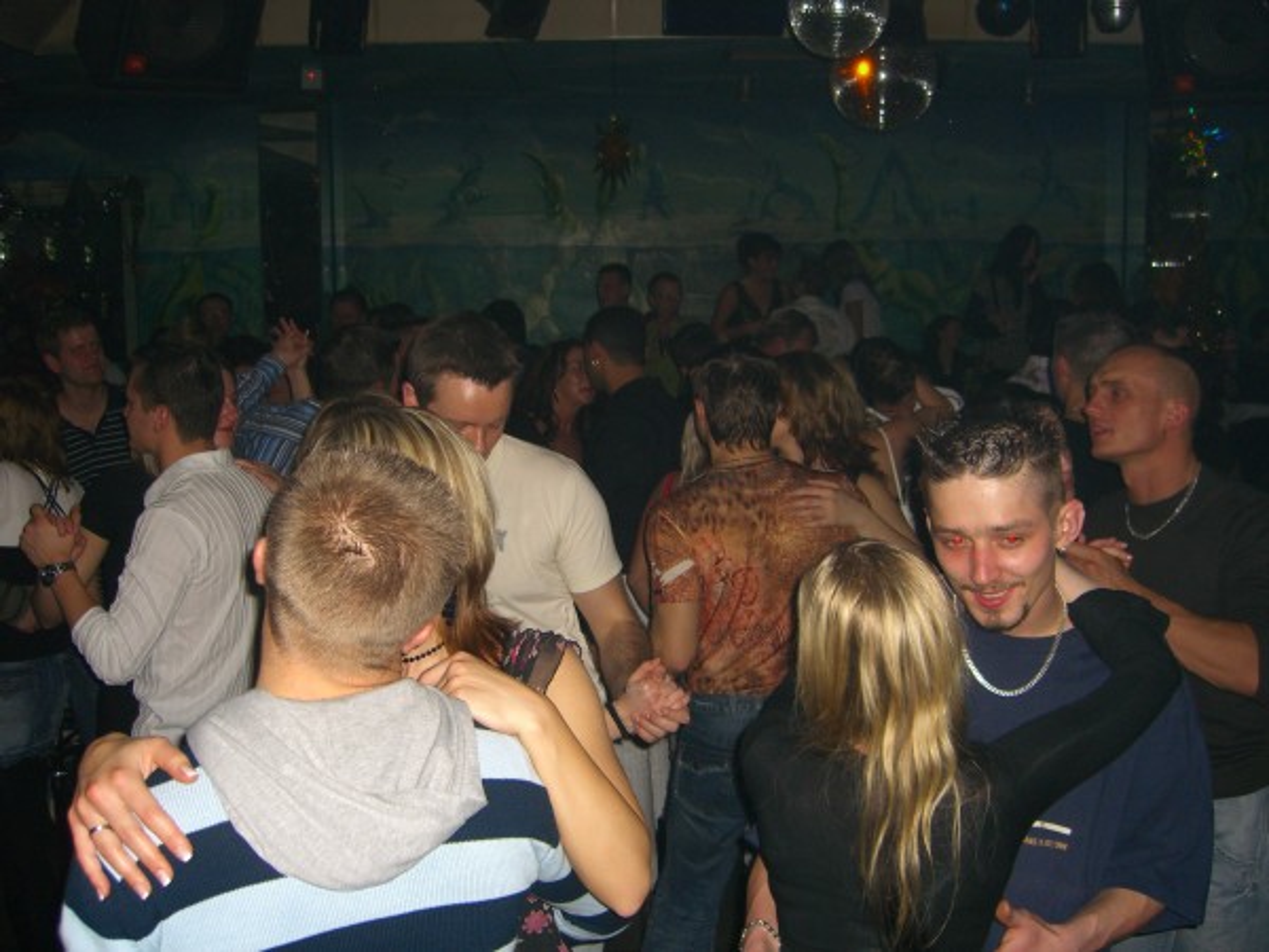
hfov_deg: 49.0
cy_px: 476
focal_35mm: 38
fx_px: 1393
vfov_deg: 37.7
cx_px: 634
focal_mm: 7.9
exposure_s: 1/60
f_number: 2.8
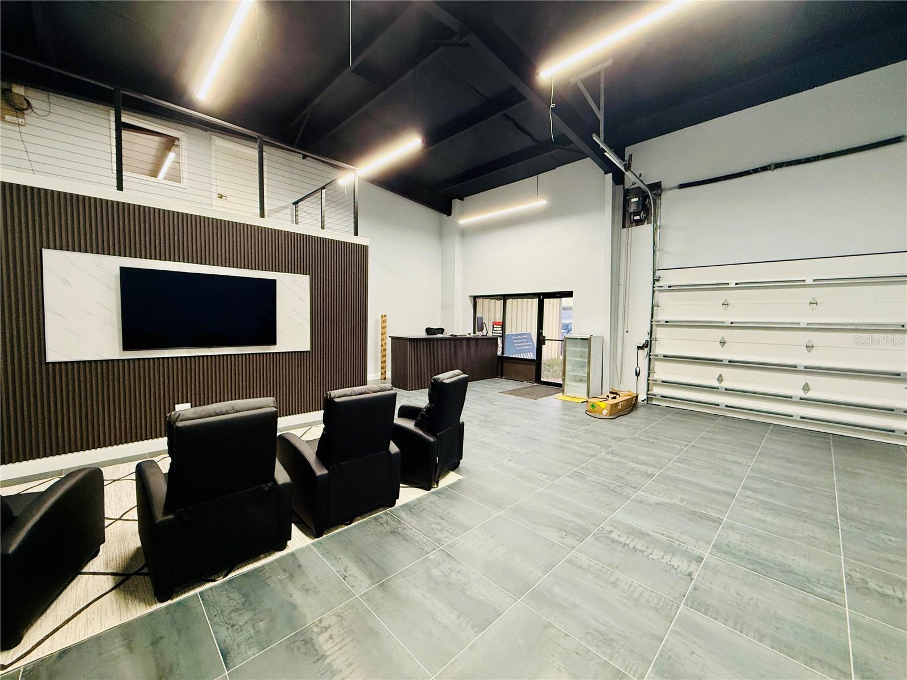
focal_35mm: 14
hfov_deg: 102.1
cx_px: 454
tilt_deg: -2.5
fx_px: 367
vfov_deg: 85.7
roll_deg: -0.6
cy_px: 340
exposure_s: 1/99
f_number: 2.2
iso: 320
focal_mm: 2.22
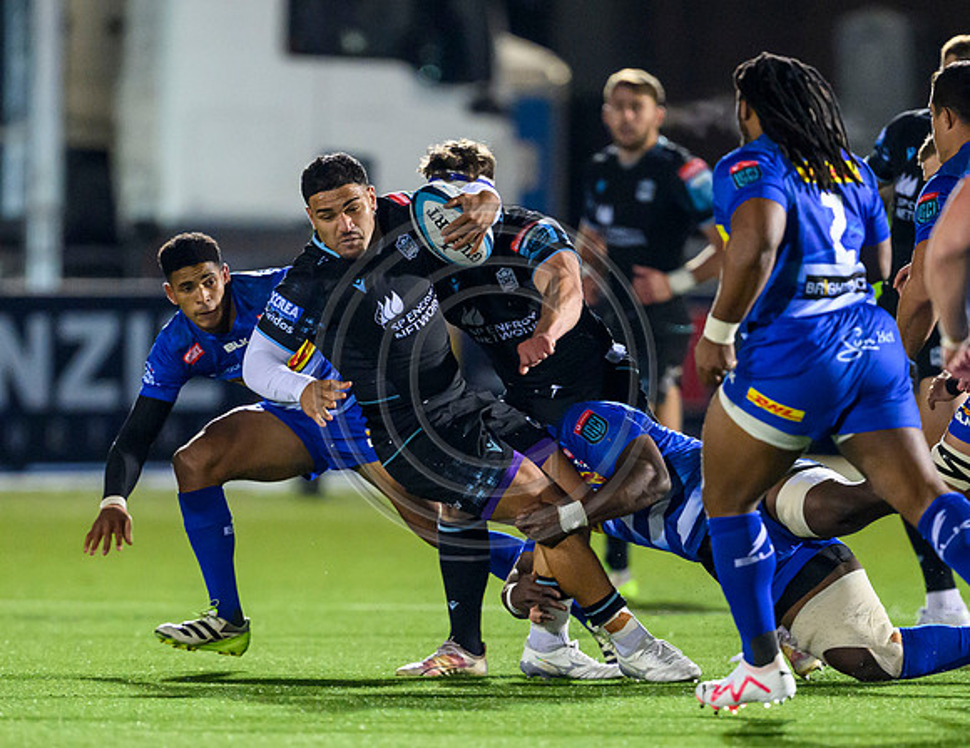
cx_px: 505
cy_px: 578
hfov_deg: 2.6
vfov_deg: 2.0
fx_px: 21268
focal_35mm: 751
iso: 8000
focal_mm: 400
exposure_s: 1/1000
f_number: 3.2
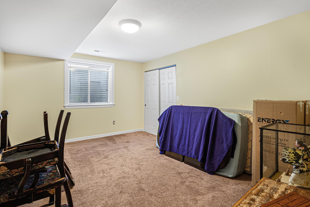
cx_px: 155
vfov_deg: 70.4
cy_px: 104
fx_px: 146
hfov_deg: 93.3
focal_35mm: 17
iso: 640
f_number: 8
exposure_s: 1.3
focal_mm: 11.5
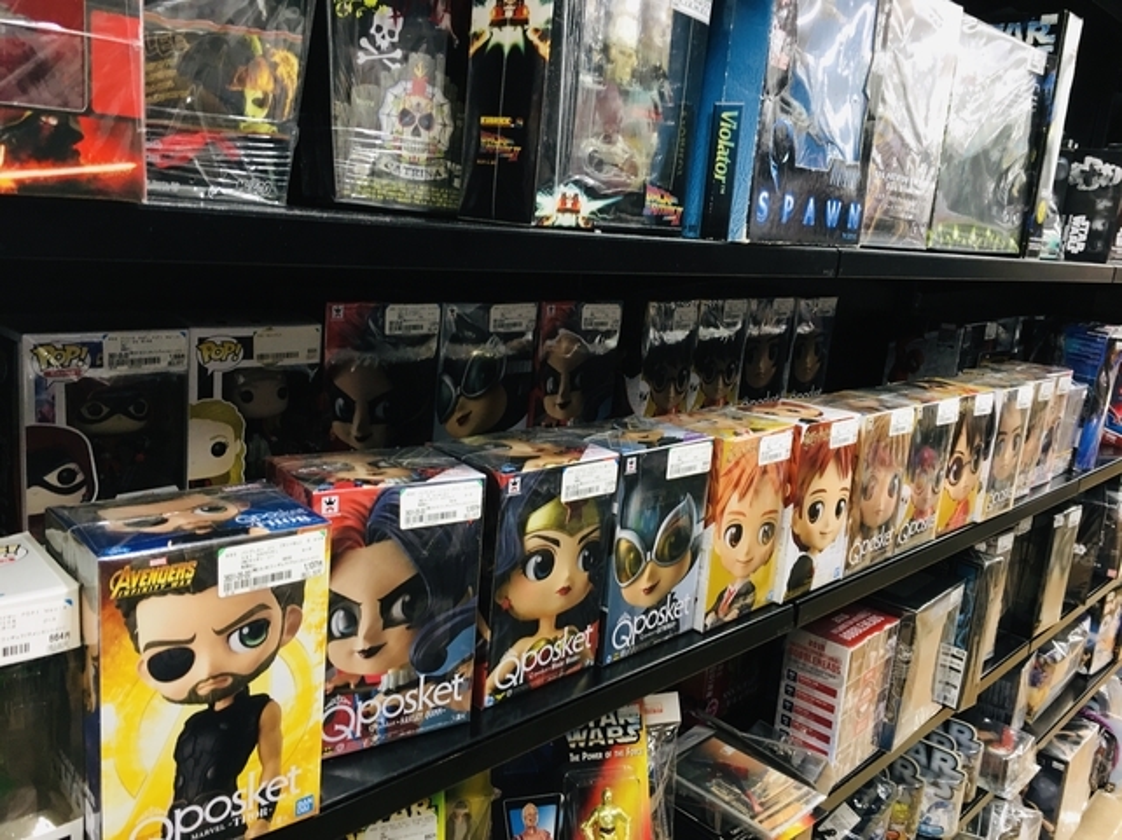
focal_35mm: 29
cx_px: 561
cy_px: 420
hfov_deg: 61.7
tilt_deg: -11.4
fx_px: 940
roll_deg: -5.4
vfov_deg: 48.2
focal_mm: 4.15
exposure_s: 1/30
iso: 100
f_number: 2.2
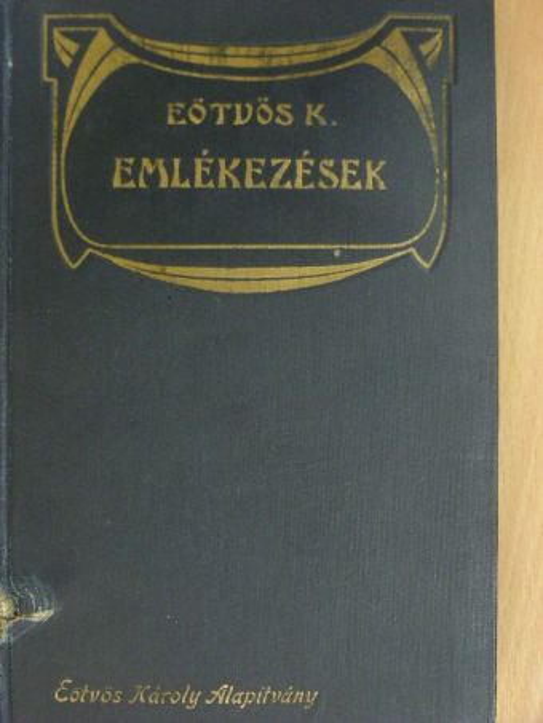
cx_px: 272
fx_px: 1463
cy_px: 362
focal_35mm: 70
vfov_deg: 27.8
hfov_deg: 21.0
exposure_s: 1/9.4
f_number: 3.5
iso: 200
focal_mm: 11.7
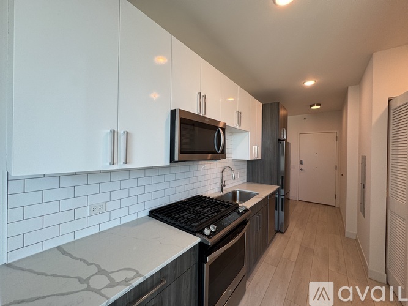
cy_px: 153
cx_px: 204
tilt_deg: -1.6
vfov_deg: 85.7
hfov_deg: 102.1
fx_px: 165
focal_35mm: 14
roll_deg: -0.4
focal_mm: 2.22
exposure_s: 1/120
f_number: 2.2
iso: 125
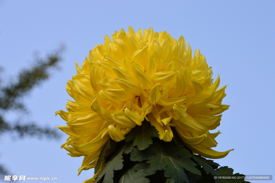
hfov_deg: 12.5
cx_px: 138
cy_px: 92
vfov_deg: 8.3
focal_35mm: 165
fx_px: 1259
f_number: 16
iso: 800
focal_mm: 110
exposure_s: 1/250
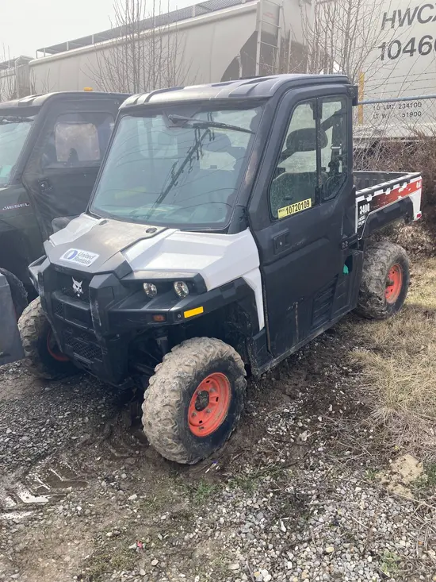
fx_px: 470
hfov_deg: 49.8
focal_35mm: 28
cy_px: 291
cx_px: 218
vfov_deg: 63.4
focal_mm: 3.99
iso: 20
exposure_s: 1/813
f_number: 1.8
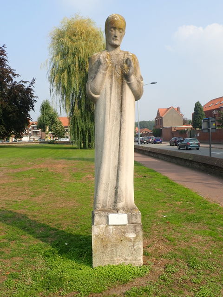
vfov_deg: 56.8
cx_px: 112
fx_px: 275
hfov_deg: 44.2
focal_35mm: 32
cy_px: 148
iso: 100
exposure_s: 1/800
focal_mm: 5.87
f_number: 3.2
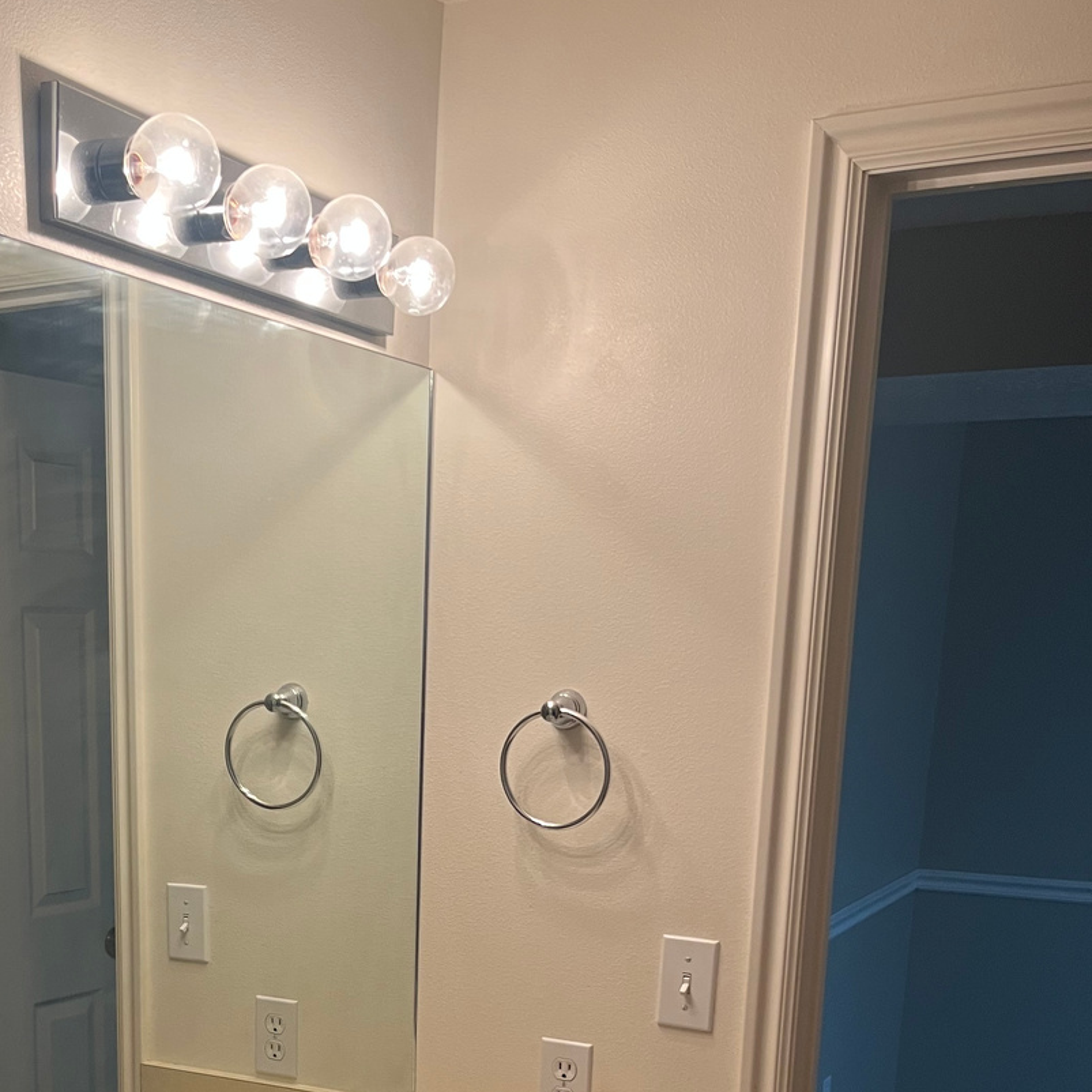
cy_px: 949
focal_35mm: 44
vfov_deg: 36.3
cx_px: 316
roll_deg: -2.2
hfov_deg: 37.7
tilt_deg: -13.6
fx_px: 1570
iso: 100
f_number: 1.6
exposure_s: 1/60
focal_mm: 5.1
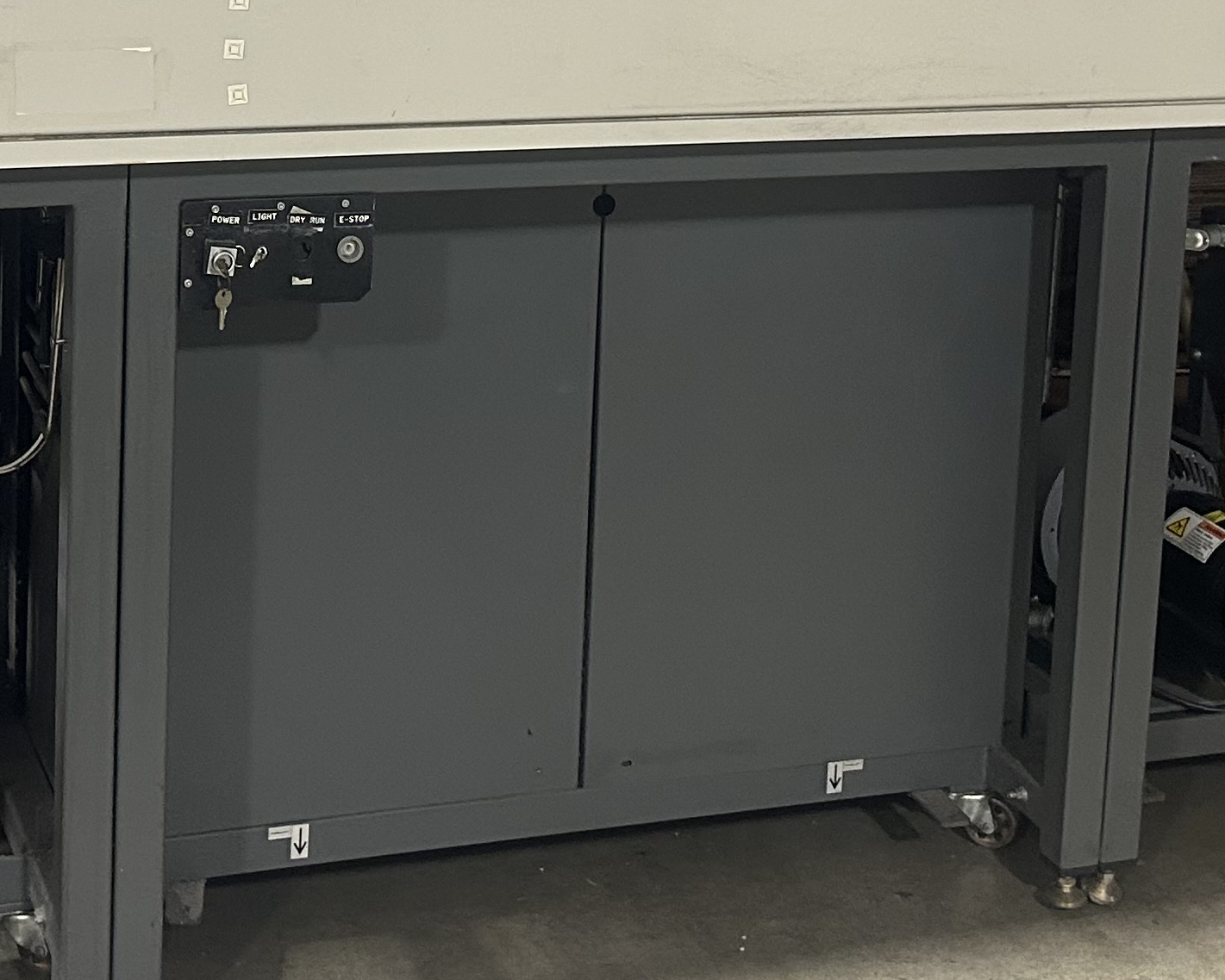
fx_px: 2611
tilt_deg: -8.4
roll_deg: -2.0
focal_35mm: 72
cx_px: 390
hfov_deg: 26.2
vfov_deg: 20.5
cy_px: -14
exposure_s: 1/60
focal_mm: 5.7
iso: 250
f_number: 1.5
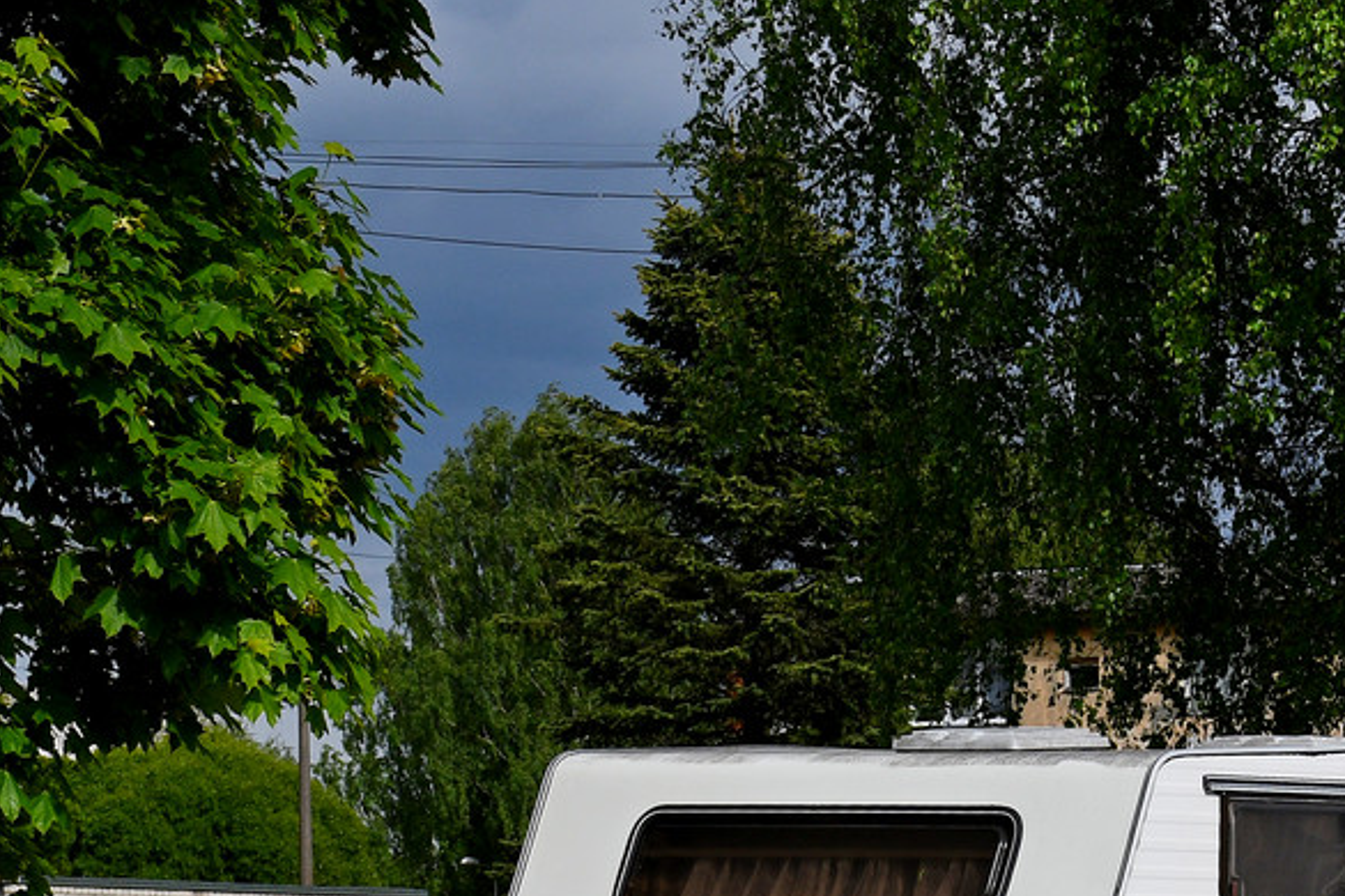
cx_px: 1069
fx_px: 5566
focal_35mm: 149
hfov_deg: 13.7
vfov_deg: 9.2
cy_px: 879
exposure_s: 1/1600
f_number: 6.3
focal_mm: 45
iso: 200
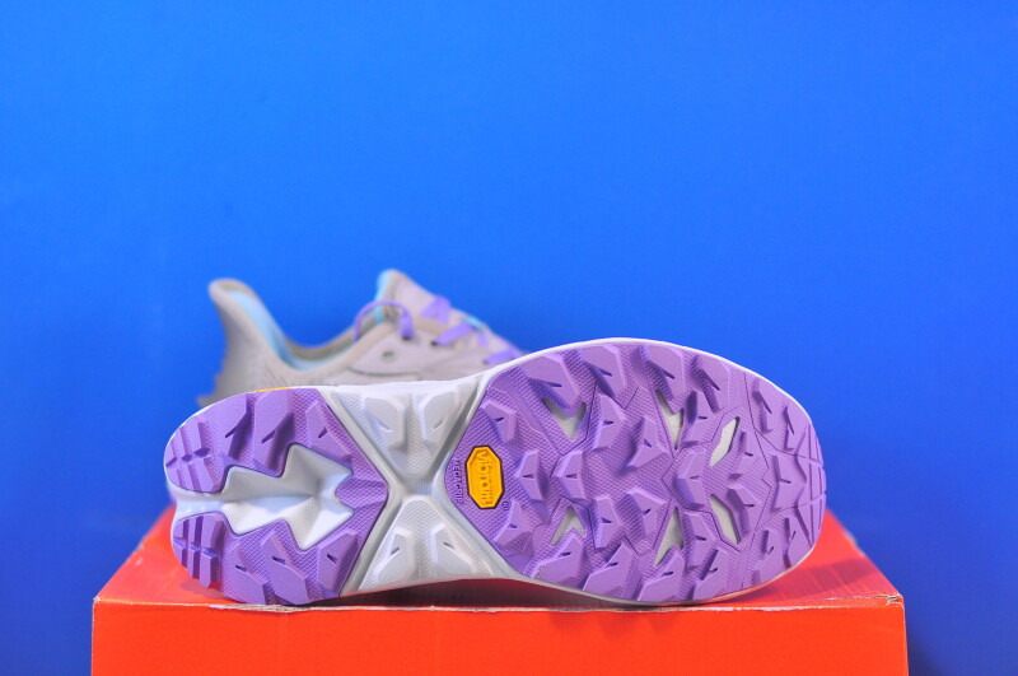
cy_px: 338
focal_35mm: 75
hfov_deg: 27.0
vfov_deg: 18.1
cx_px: 509
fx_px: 2118
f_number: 2.2
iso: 250
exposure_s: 1/320
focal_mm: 50
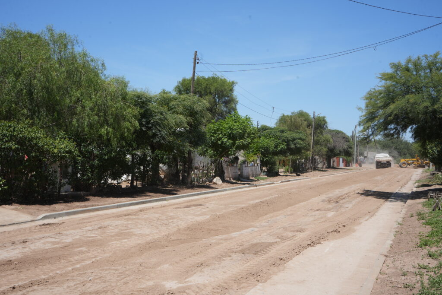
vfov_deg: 36.0
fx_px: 454
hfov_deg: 51.9
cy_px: 148
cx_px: 221
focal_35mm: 37
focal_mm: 37
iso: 160
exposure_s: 1/200
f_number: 13
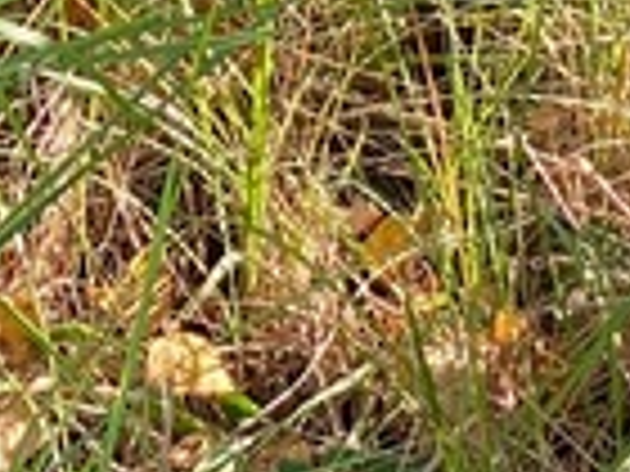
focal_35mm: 297
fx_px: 5405
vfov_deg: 4.9
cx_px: -842
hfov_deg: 6.4
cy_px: -369
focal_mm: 6
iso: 20
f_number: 2
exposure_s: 1/157
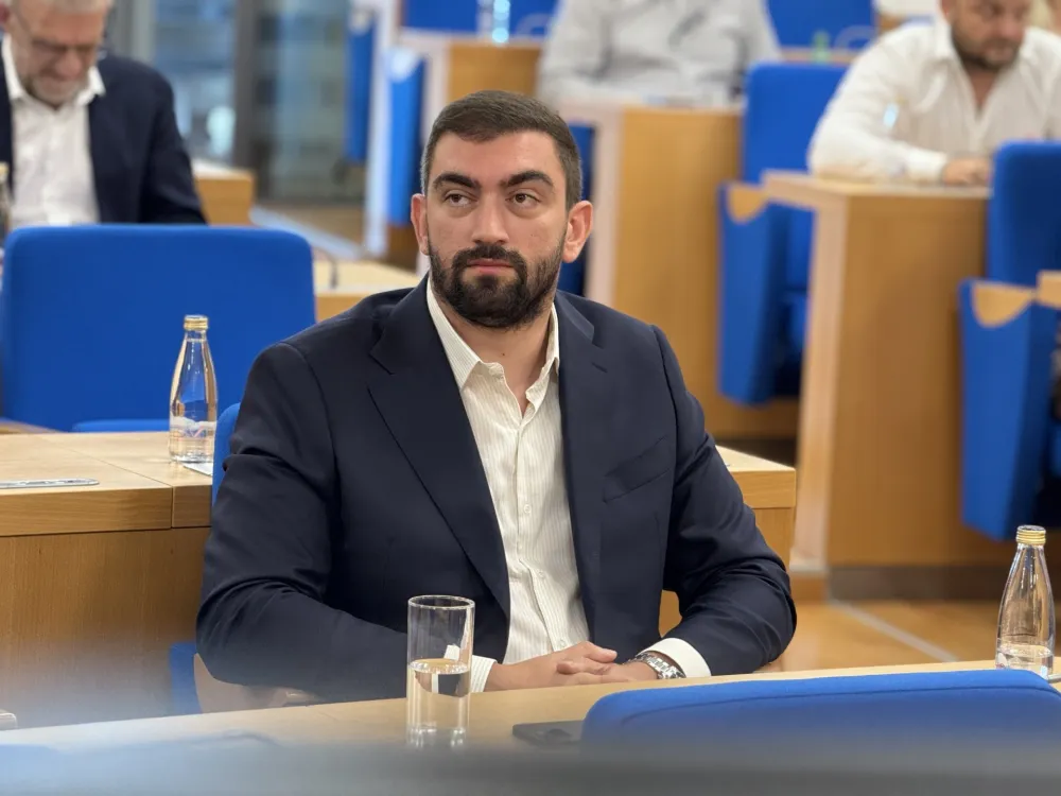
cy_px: 398
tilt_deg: -7.7
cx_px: 530
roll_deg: -3.4
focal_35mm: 120
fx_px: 3678
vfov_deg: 12.3
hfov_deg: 16.4
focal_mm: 15.66
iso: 400
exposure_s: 1/60
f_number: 2.8
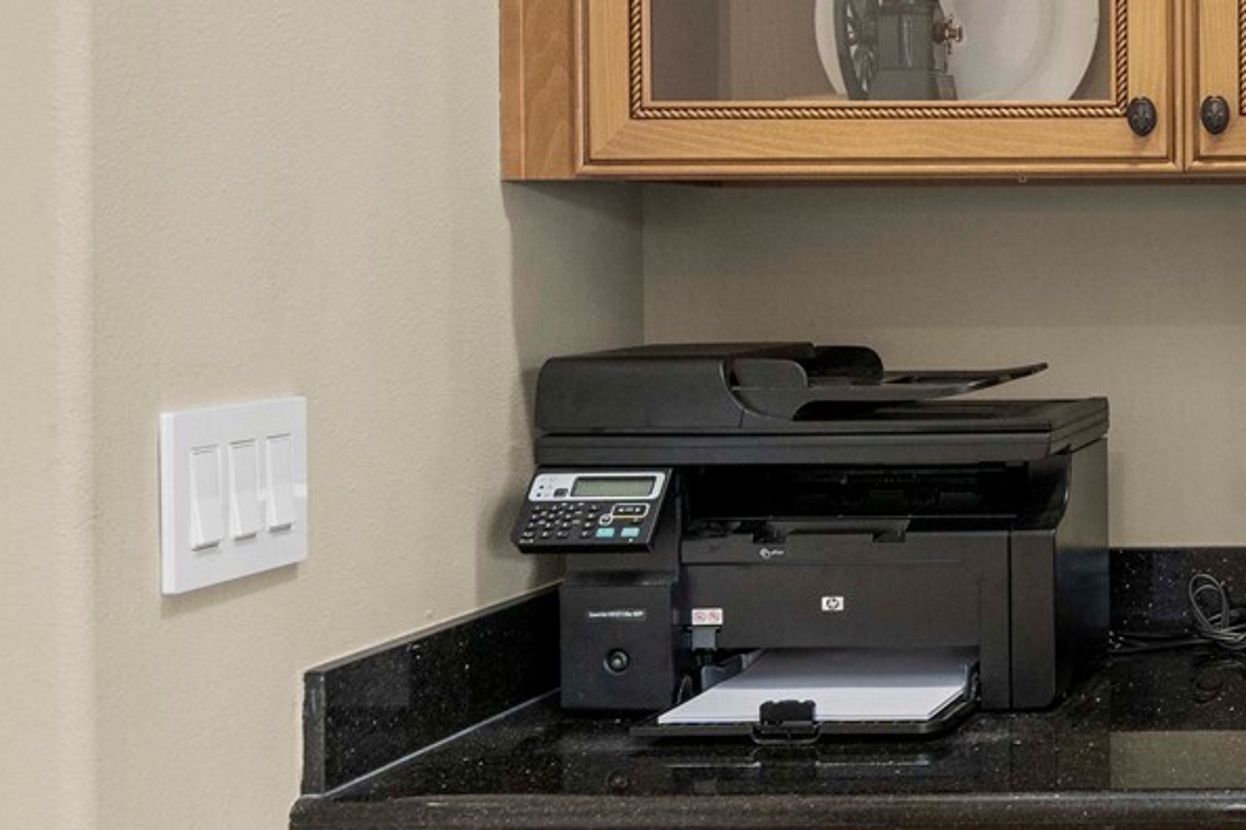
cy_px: 230
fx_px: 2077
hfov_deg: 28.0
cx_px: 1597
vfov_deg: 22.5
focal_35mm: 60
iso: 1000
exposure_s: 1/60
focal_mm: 21
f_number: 7.1
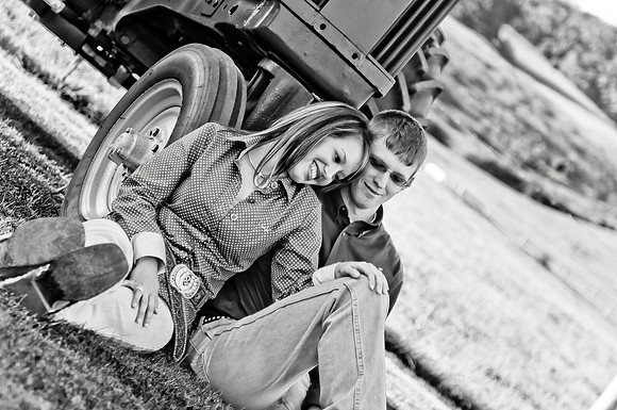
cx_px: 308
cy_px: 205
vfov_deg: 13.0
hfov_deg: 19.5
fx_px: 1797
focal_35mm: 105
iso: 160
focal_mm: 70
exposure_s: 1/250
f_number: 2.8
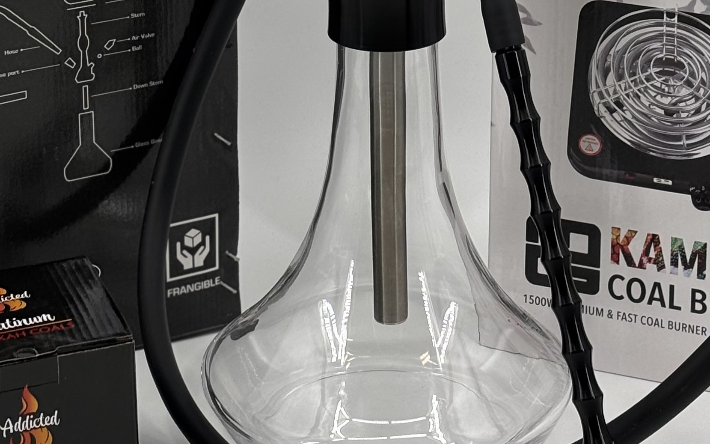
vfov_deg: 9.6
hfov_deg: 15.6
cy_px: -138
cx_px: 338
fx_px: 2593
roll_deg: +0.2
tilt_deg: -15.3
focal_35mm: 134
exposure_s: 1/260
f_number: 1.6
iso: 32
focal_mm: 5.96
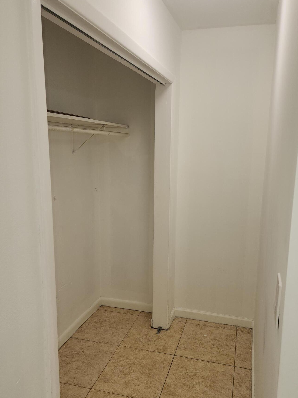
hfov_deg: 51.1
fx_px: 310
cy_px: 197
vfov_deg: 65.3
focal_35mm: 27
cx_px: 174
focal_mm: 6.4
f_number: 1.8
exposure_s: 1/60
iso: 25
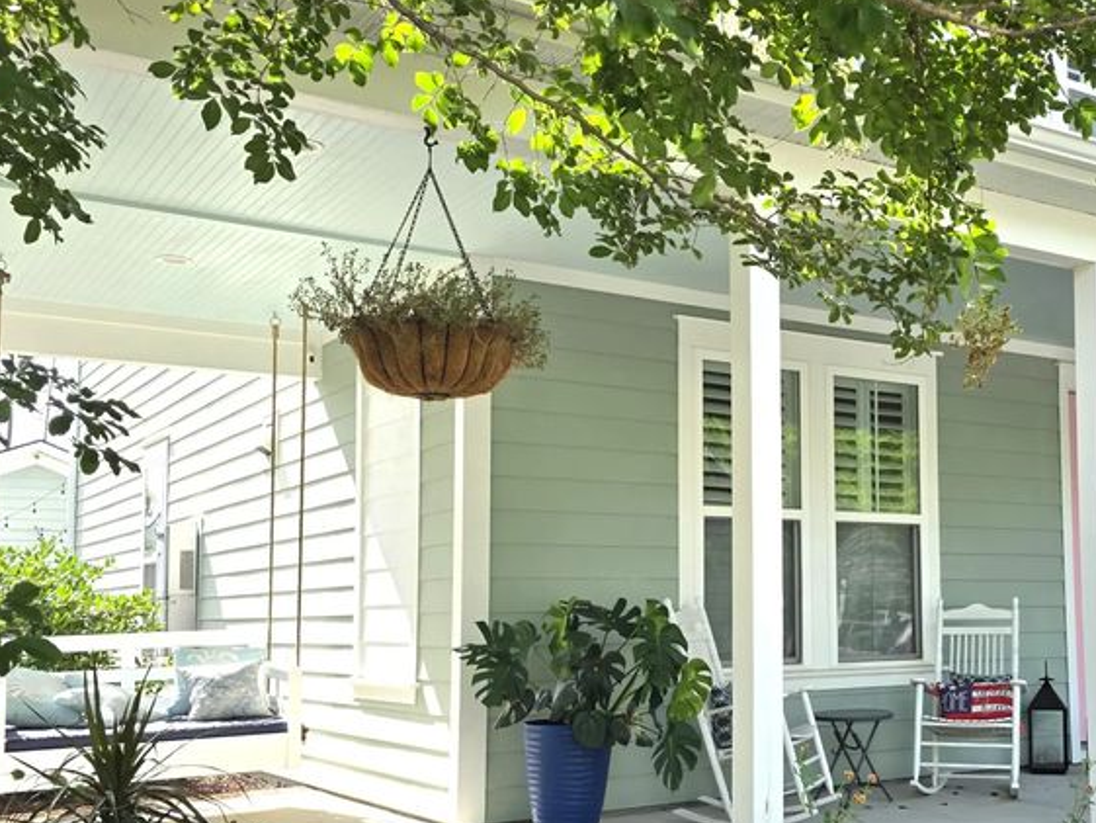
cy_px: 491
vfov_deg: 34.3
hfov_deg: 43.4
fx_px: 1330
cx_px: 822
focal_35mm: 42
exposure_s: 1/2010
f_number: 1.7
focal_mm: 6.3
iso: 80
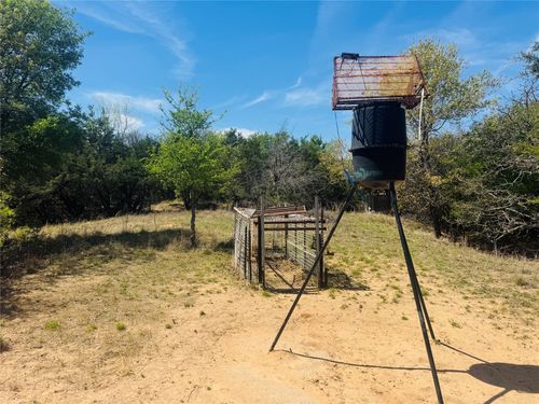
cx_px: 270
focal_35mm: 24
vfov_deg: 56.8
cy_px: 202
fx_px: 374
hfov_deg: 71.6
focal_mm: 6.76
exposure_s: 1/5348
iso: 80
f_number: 1.78
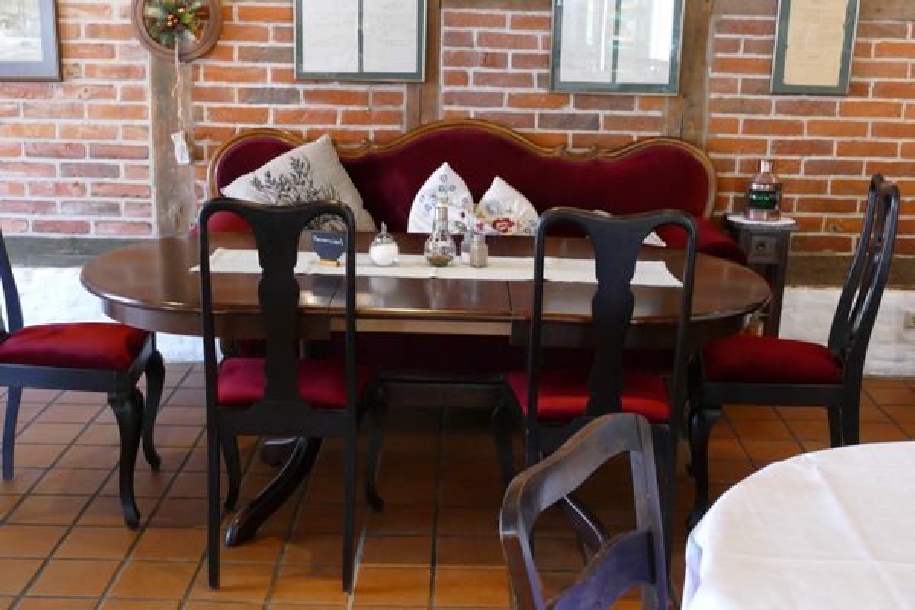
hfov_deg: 41.9
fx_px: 1194
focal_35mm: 47
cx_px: 458
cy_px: 305
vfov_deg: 28.6
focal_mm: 17
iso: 1600
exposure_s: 1/25
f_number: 3.3
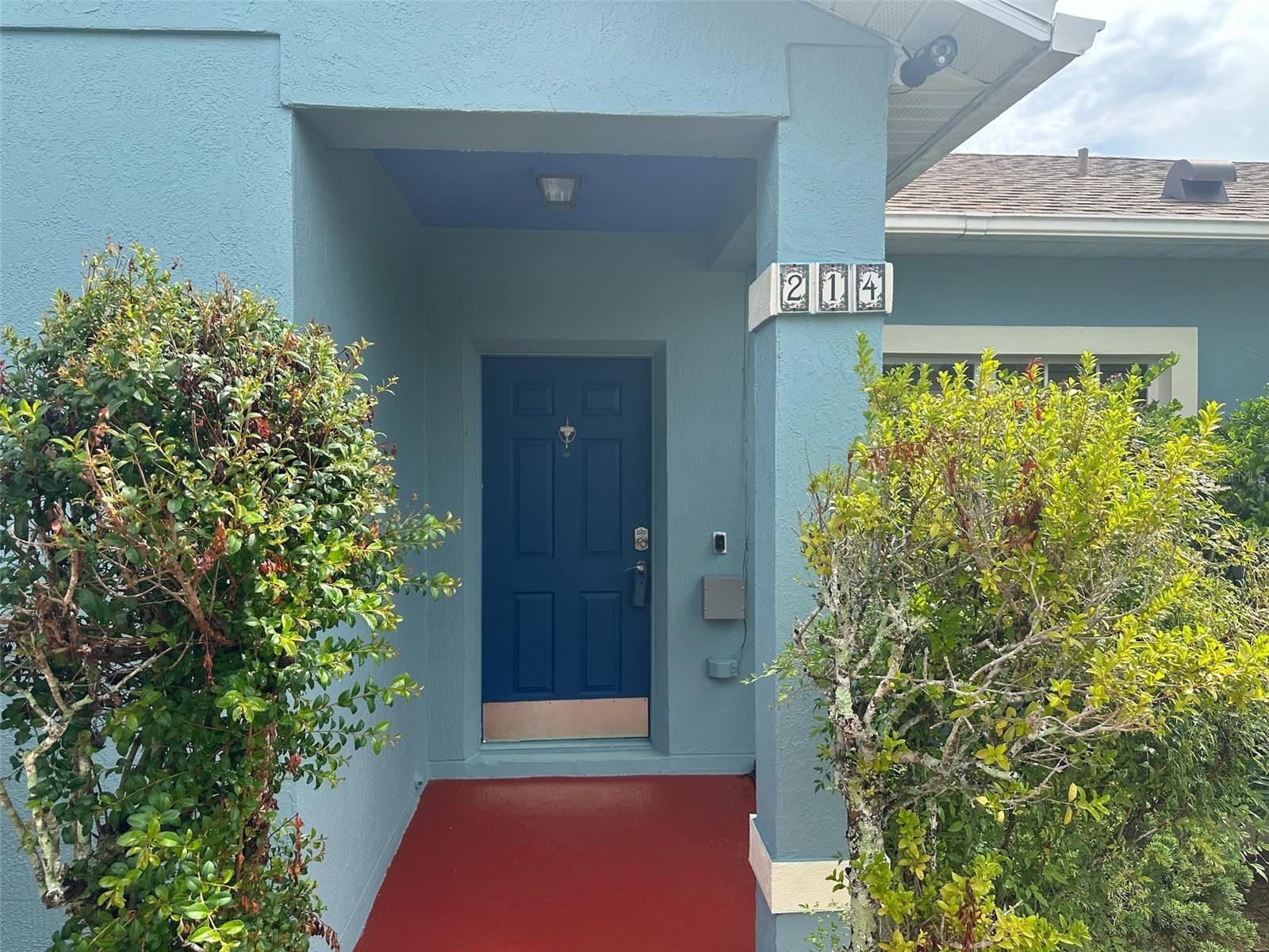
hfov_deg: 71.6
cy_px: 476
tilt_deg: -0.8
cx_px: 634
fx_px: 880
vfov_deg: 56.8
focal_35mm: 24
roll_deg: -0.1
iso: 80
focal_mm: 6.86
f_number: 1.78
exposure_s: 1/1433
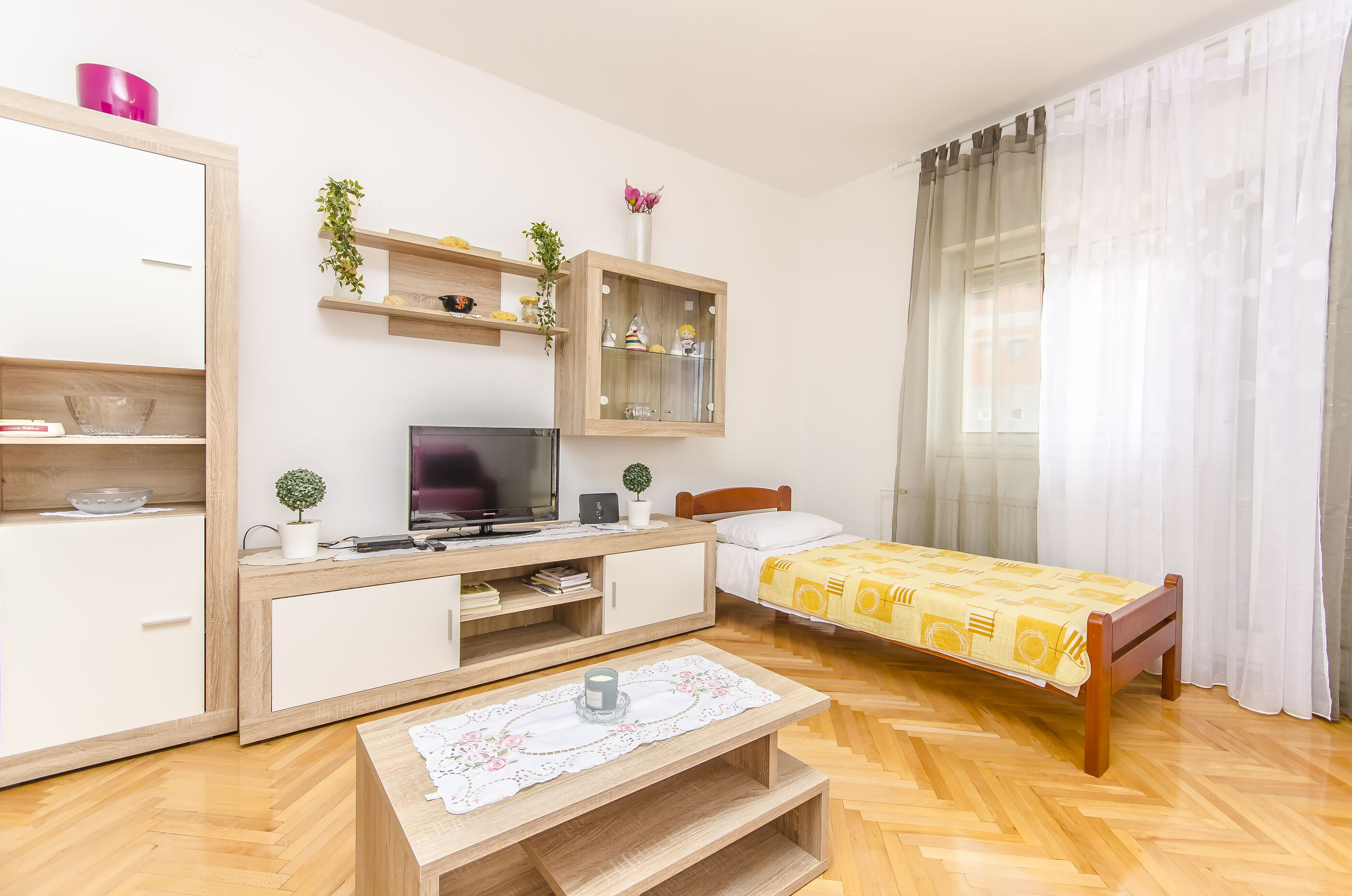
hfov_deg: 100.5
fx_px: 562
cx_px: 676
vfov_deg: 77.1
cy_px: 448
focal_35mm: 15
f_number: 7.1
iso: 200
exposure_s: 1/100
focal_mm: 10
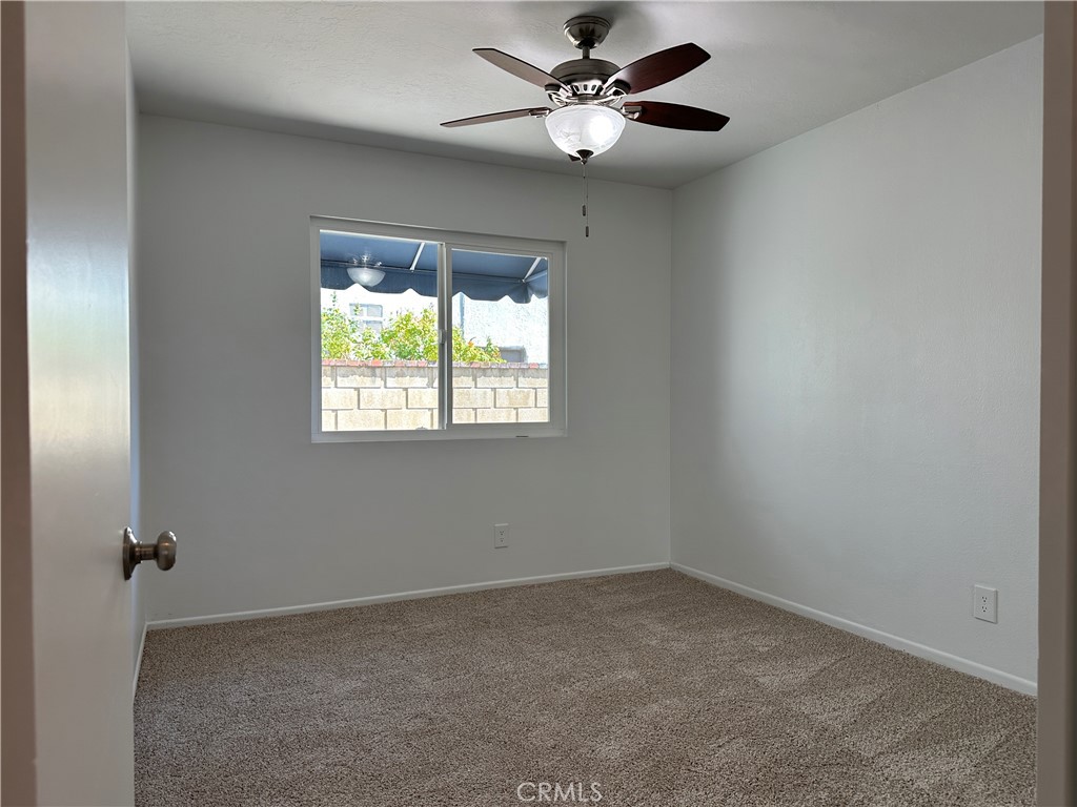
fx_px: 747
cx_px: 538
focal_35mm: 24
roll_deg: +0.2
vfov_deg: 56.8
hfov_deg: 71.6
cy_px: 404
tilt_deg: +0.1
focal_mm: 6.86
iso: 100
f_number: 1.78
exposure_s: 1/163
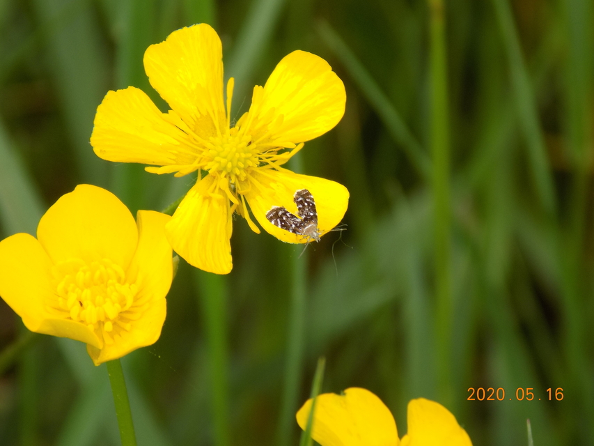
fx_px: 4033
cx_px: 297
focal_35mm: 235
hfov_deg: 8.4
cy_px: 223
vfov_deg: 6.3
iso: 80
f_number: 5.6
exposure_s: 1/50
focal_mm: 41.8
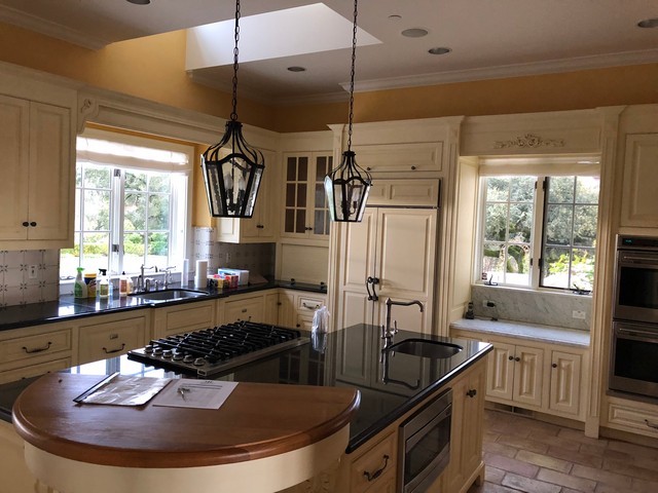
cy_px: 246
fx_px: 532
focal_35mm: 28
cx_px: 329
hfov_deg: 63.4
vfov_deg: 49.7
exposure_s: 1/13
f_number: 1.8
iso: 100
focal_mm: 3.99
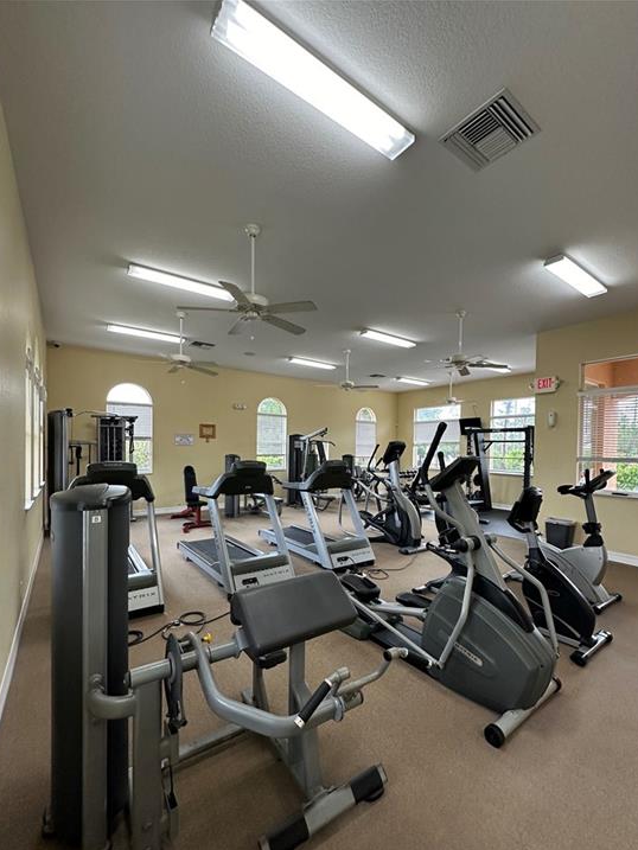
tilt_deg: -0.9
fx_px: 369
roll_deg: -1.6
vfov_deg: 98.0
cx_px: 332
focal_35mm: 15
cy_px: 454
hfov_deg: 81.7
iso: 200
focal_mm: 2.22
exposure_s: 1/120
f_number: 2.2
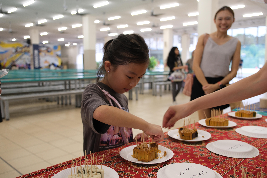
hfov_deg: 57.2
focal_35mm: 33
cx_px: 134
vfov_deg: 40.0
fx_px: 245
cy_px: 89
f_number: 2.8
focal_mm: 21.7
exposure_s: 1/100
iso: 500
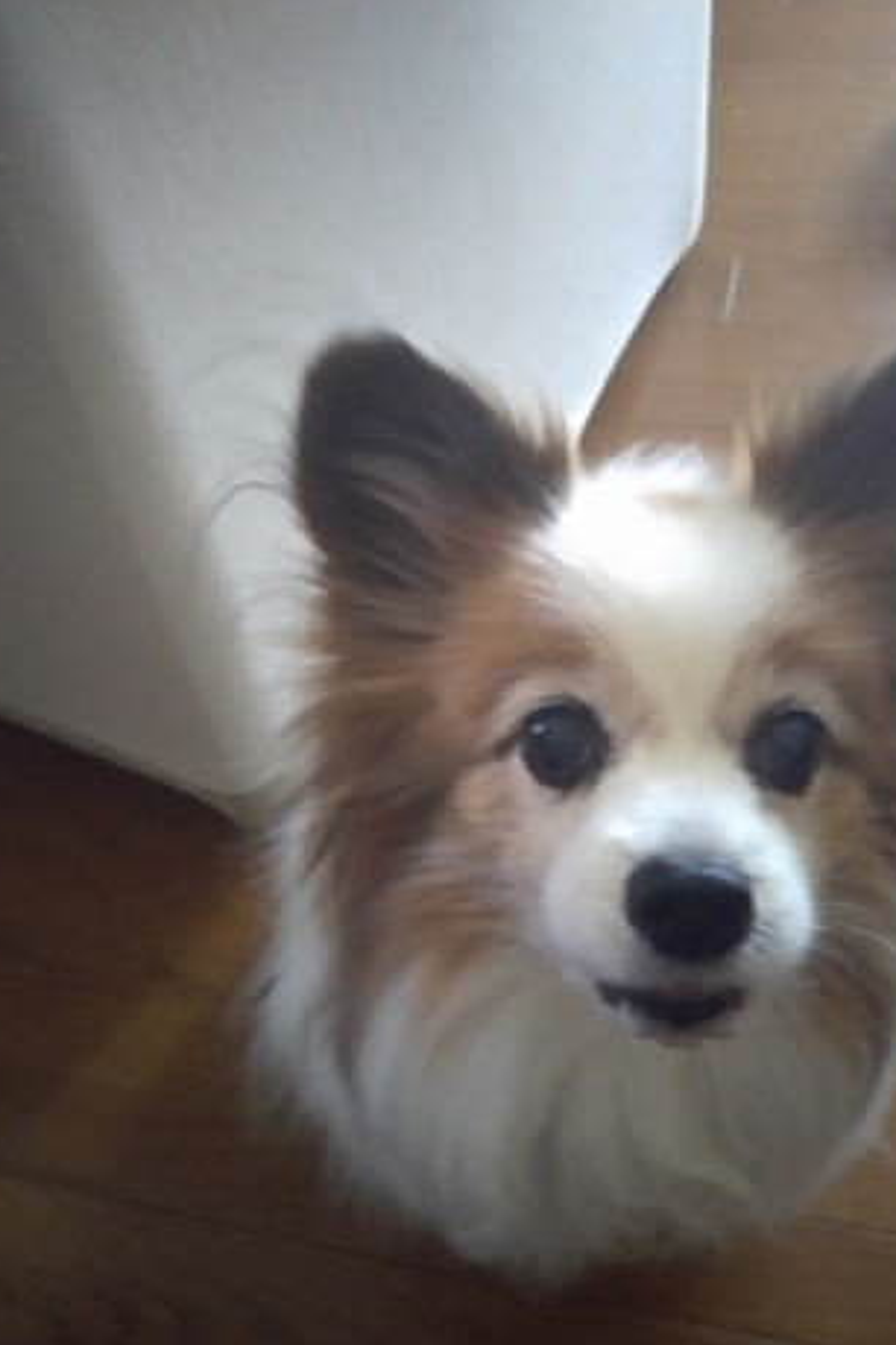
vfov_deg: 55.8
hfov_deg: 38.8
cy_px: 674
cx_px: 502
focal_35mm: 34
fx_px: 1269
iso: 1600
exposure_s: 1/8
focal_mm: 4
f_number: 2.2
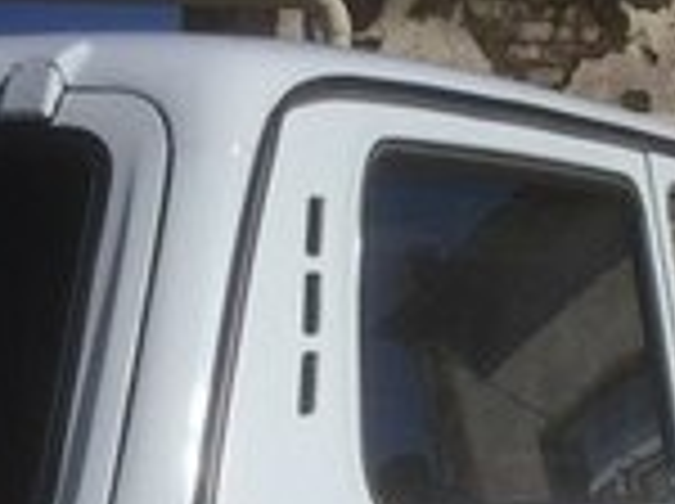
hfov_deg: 15.4
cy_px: 1100
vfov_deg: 10.4
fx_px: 2492
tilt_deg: -6.9
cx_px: 306
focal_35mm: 128
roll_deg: -1.8
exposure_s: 1/5128
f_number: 2.2
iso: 32
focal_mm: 4.15
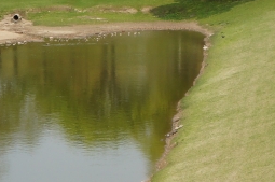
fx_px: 1837
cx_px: 269
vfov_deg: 5.6
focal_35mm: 241
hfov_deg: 8.5
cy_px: -94
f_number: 13
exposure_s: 1/250
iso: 200
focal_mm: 41
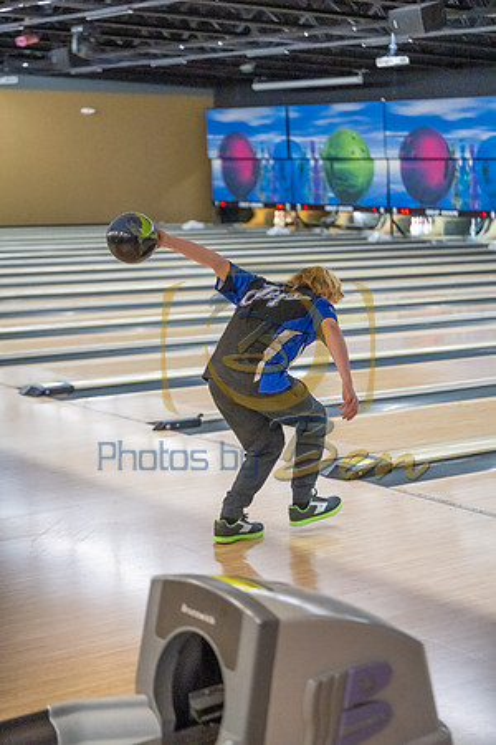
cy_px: 372
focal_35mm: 70
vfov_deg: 28.8
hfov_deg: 19.5
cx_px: 248
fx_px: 1447
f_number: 2.8
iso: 4000
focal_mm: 70
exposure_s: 1/800
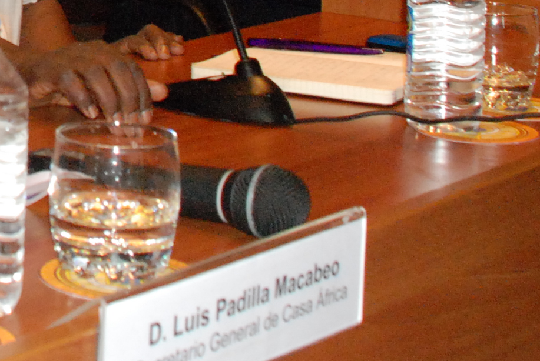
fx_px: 1712
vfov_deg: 11.5
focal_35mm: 114
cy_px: -215
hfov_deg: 16.5
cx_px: -244
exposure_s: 1/60
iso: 1250
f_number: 5.6
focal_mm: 18
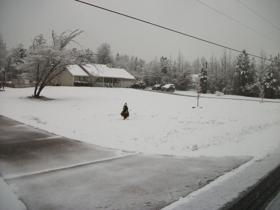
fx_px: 259
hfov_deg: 56.8
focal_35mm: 32
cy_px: 105
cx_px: 140
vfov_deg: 44.2
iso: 80
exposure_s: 1/125
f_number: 2.9
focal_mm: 5.7
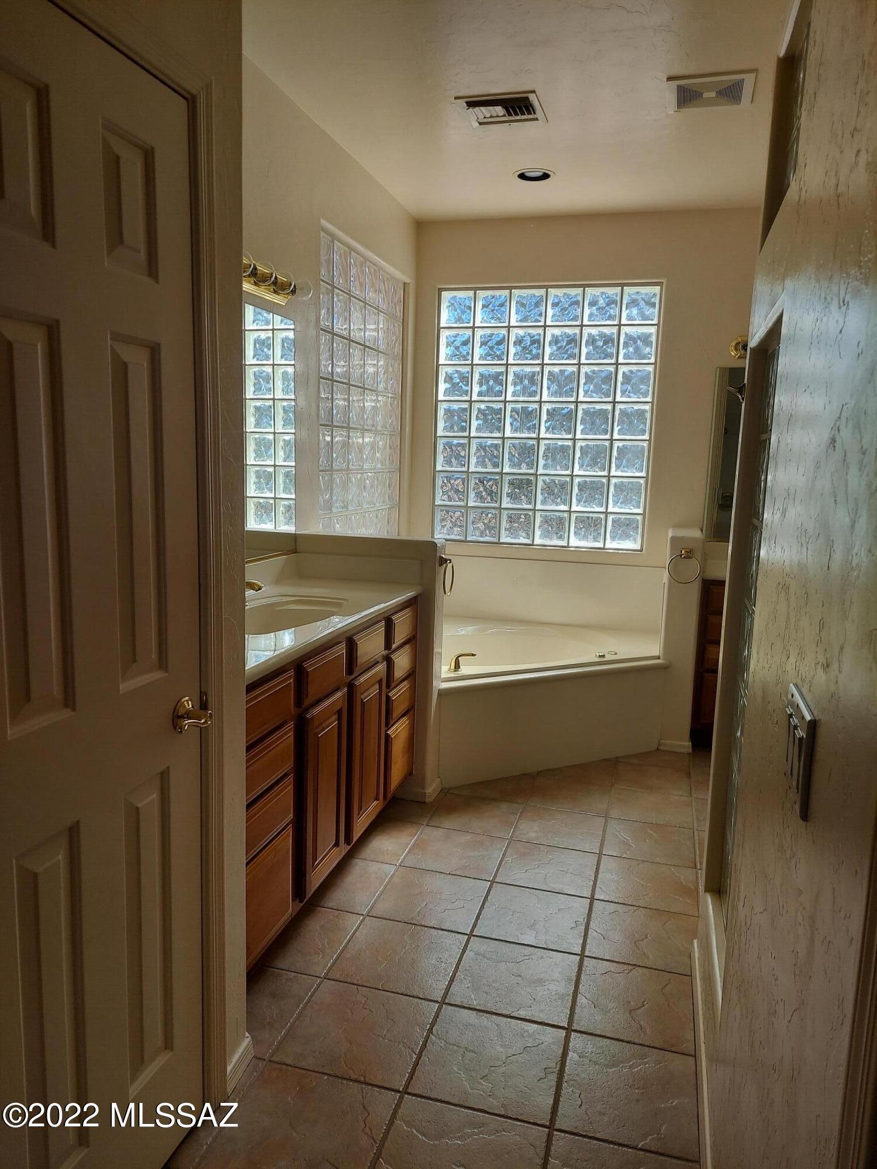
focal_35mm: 24
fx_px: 811
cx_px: 438
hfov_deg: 56.8
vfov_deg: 71.6
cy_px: 584
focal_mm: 5.23
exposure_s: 1/349
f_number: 1.8
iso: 50
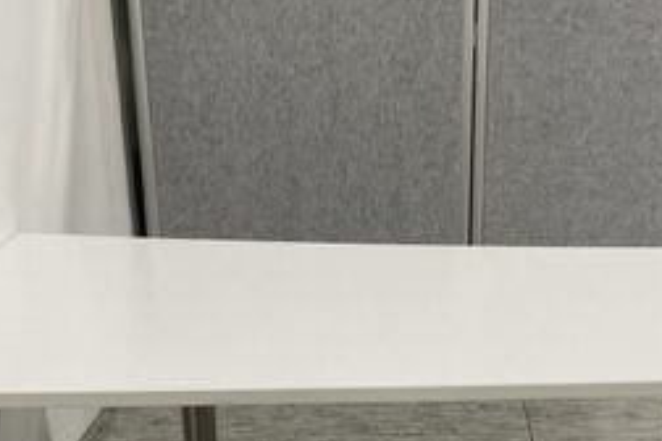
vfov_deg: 22.0
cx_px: 405
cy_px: 408
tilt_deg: -21.0
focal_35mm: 60
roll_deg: -1.4
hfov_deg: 33.3
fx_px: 1103
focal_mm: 3
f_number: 1.8
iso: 125
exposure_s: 1/60
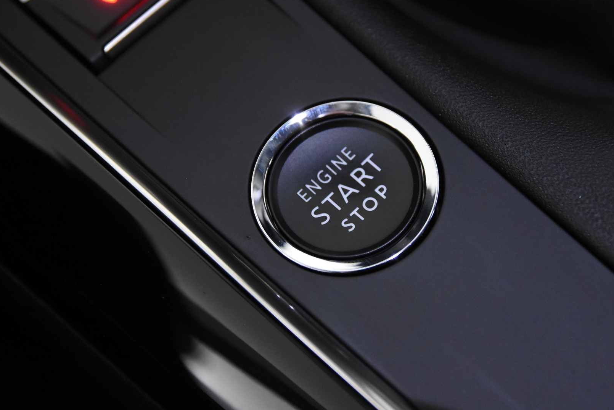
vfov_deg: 14.7
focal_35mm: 93
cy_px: 169
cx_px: 365
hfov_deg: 21.9
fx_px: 1586
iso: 3600
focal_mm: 52
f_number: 3.8
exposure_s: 1/80
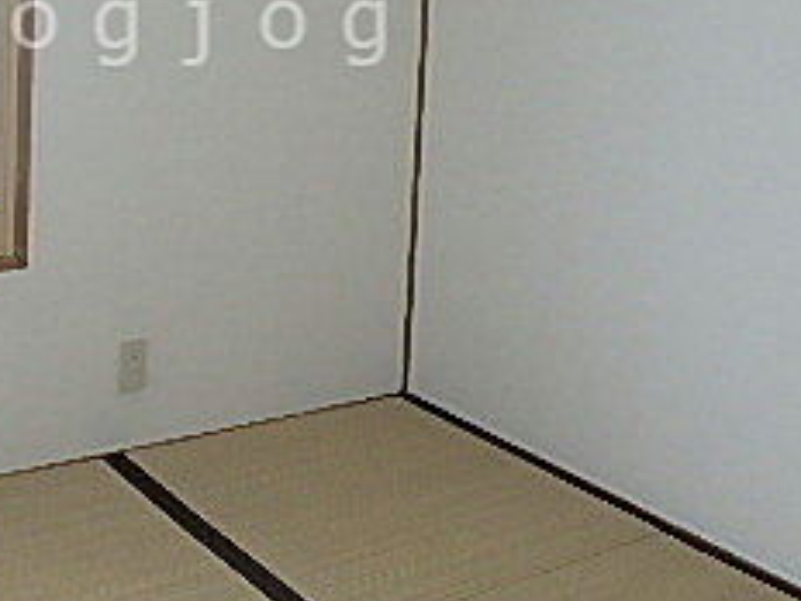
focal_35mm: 58
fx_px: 1342
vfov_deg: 24.3
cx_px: 169
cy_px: 24
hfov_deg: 32.4
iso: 200
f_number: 3.5
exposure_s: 1/40
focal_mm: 3.7
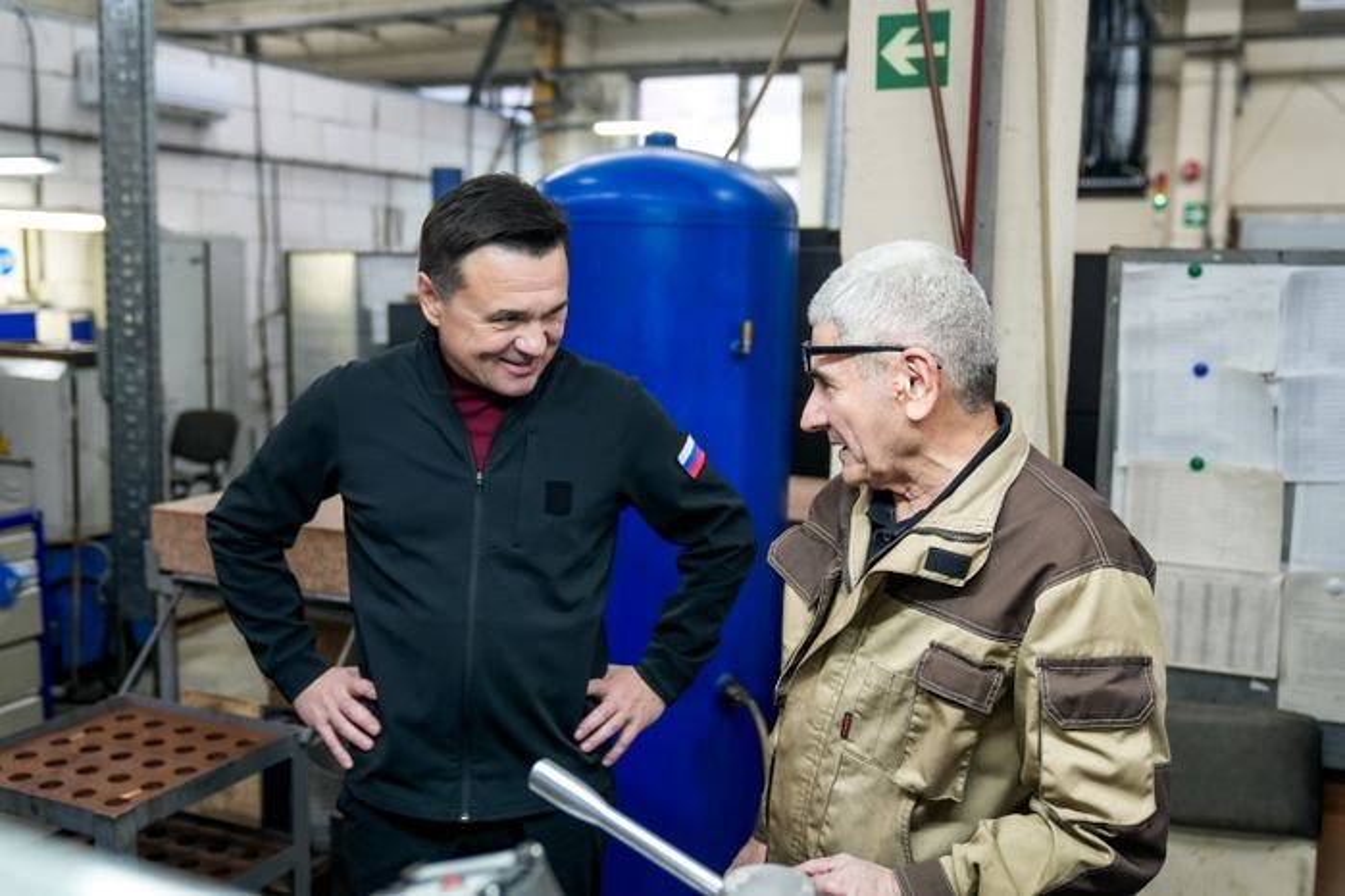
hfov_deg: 55.8
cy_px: 448
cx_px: 672
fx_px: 1270
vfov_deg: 38.9
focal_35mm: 34
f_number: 2.8
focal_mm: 34
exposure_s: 1/250
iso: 1600
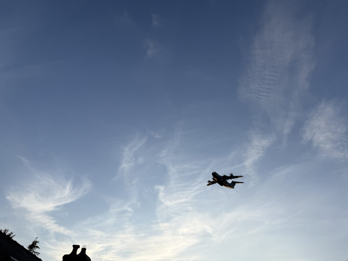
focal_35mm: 24
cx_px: 174
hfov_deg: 71.6
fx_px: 241
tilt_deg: +45.8
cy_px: 130
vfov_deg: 56.8
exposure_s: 1/2703
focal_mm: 6.76
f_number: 1.78
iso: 80
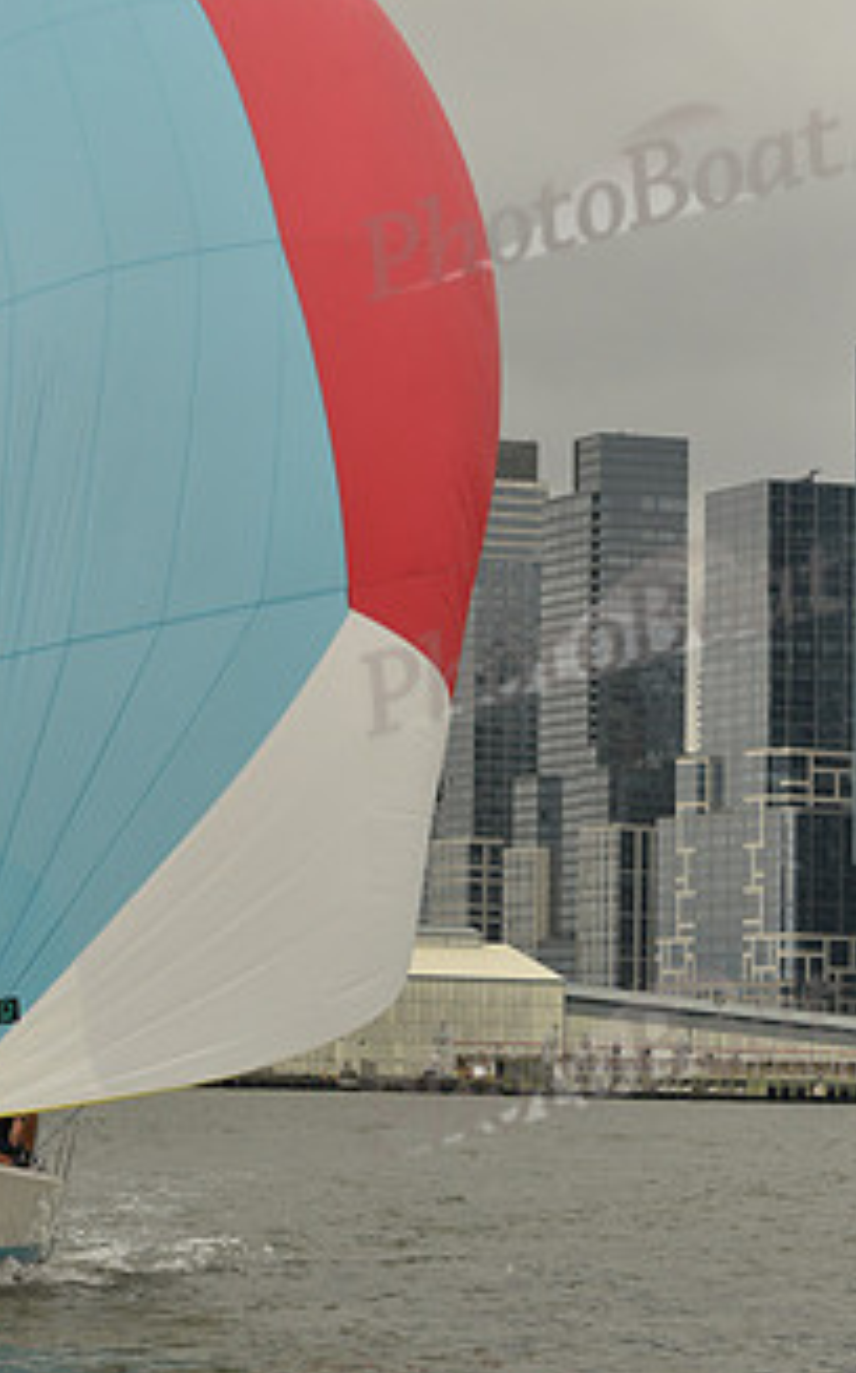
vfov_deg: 14.8
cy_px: 470
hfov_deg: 9.3
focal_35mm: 141
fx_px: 5270
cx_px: 145
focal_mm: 78
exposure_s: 1/1250
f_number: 7.1
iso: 320
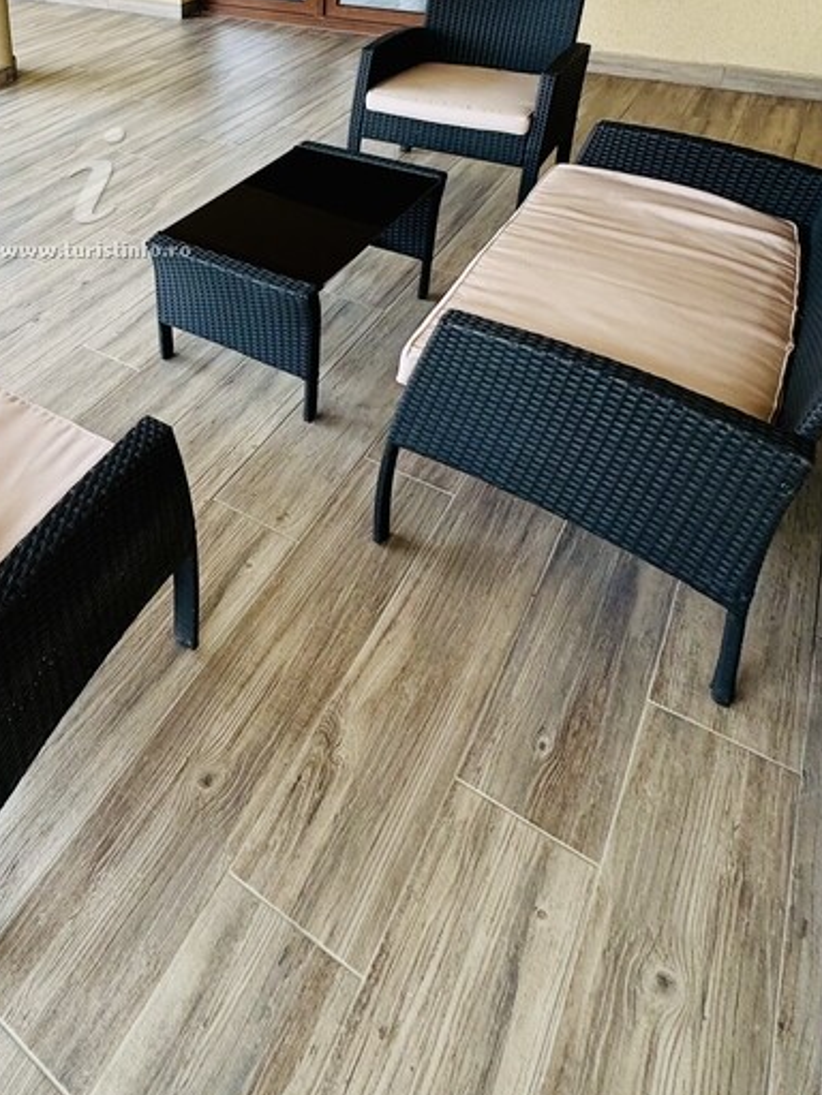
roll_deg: +2.9
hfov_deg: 45.8
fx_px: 887
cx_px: 107
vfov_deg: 58.1
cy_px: 201
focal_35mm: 28
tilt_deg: -24.4
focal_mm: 2.22
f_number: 2.2
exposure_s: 1/182
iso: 40
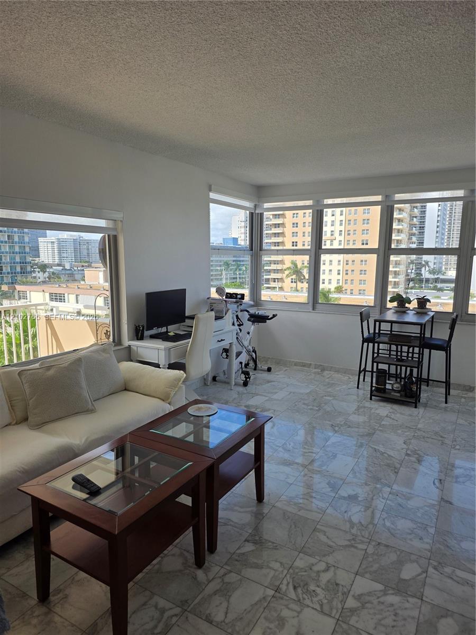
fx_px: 422
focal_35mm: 23
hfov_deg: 58.9
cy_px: 318
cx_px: 238
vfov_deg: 73.9
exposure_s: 1/1339
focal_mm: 6.25
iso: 80
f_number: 1.7
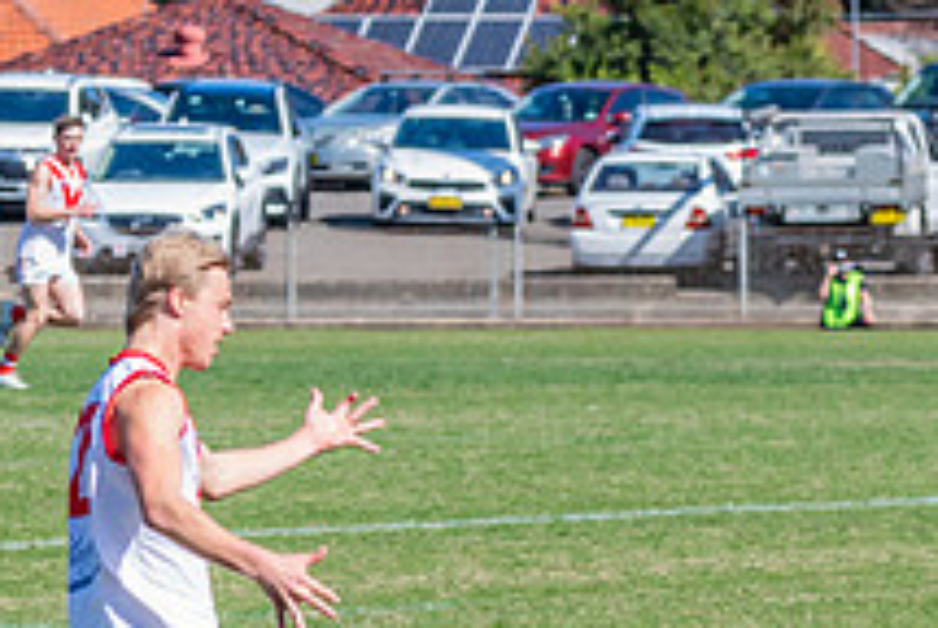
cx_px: 452
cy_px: 561
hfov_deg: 3.7
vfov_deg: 2.4
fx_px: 14689
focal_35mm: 563
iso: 800
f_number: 9
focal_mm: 190
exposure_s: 1/1600
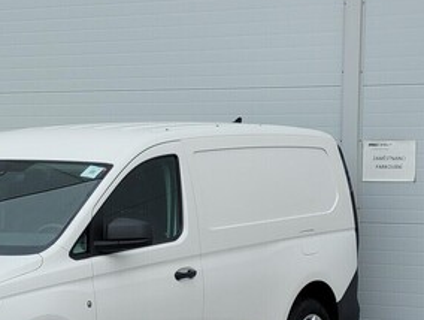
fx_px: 1804
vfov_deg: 10.1
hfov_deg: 13.3
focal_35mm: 147
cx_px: 51
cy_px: 262
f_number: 2.4
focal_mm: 7.12
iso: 25
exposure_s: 1/315
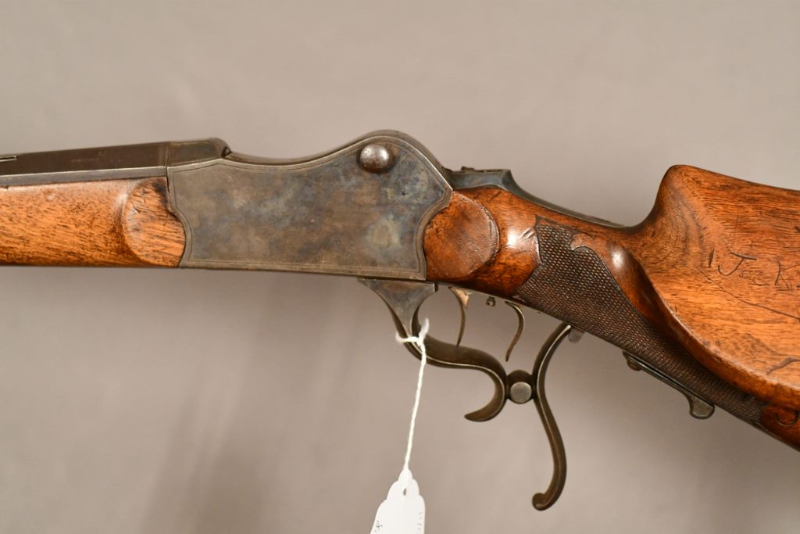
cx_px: 400
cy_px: 267
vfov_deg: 15.2
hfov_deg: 22.6
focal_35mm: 90
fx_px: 2000
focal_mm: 60
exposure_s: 1/250
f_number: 3.2
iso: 2500
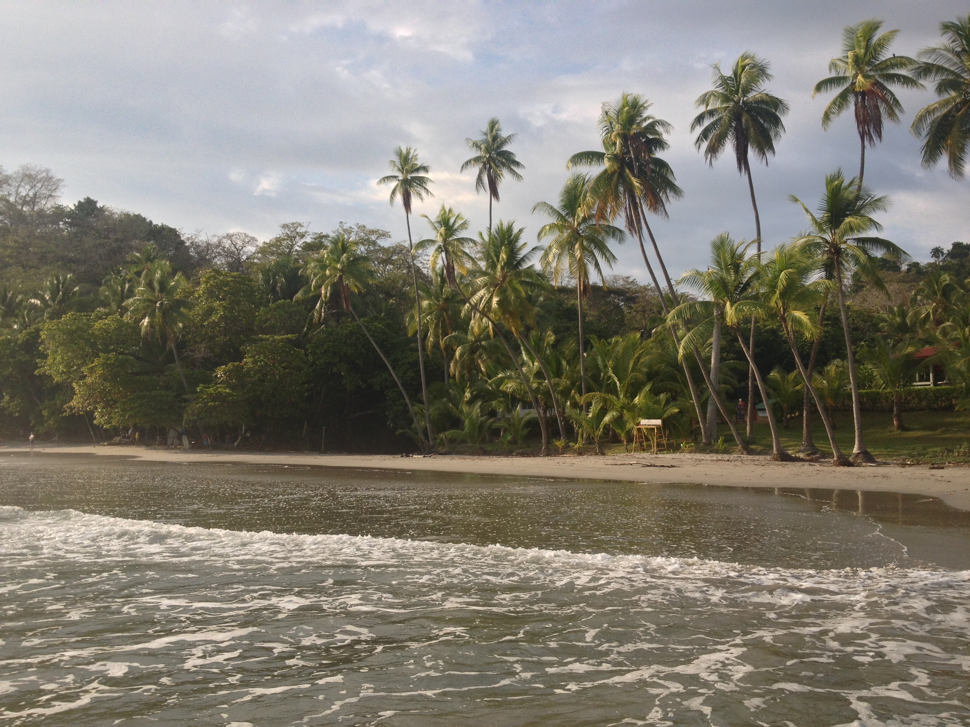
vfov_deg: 40.7
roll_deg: -0.6
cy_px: 364
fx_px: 981
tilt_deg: +2.6
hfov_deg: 52.6
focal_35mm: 35
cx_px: 485
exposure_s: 1/1284
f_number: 2.4
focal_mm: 4.28
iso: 50
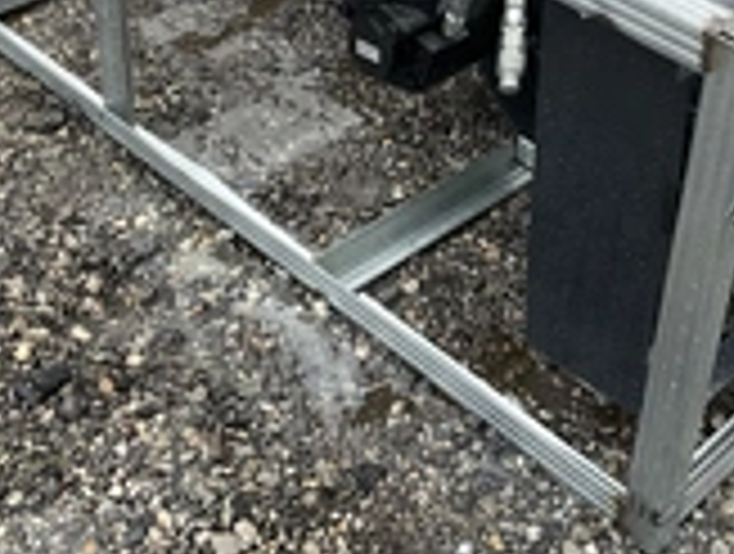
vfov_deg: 20.1
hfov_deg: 27.3
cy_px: -9
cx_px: 401
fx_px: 1509
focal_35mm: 71
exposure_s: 1/69
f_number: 1.8
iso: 64
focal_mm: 3
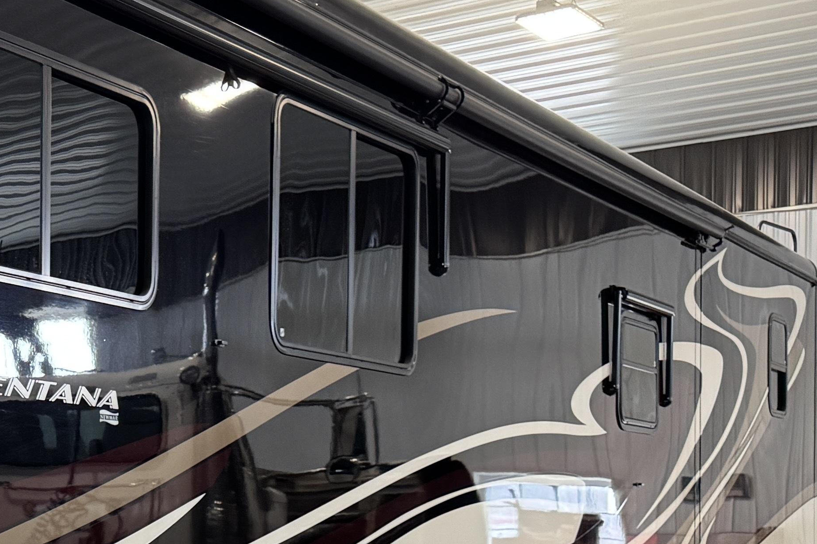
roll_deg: +0.4
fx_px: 1747
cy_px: 602
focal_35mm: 77
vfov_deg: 17.1
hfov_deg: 23.4
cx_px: -232
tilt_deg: -2.0
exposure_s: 1/60
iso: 250
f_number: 1.78
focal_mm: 6.76
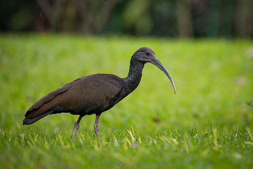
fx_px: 4958
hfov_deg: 2.9
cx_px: 164
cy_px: 58
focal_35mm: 705
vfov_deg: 2.0
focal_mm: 400
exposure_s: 1/500
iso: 500
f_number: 4.5
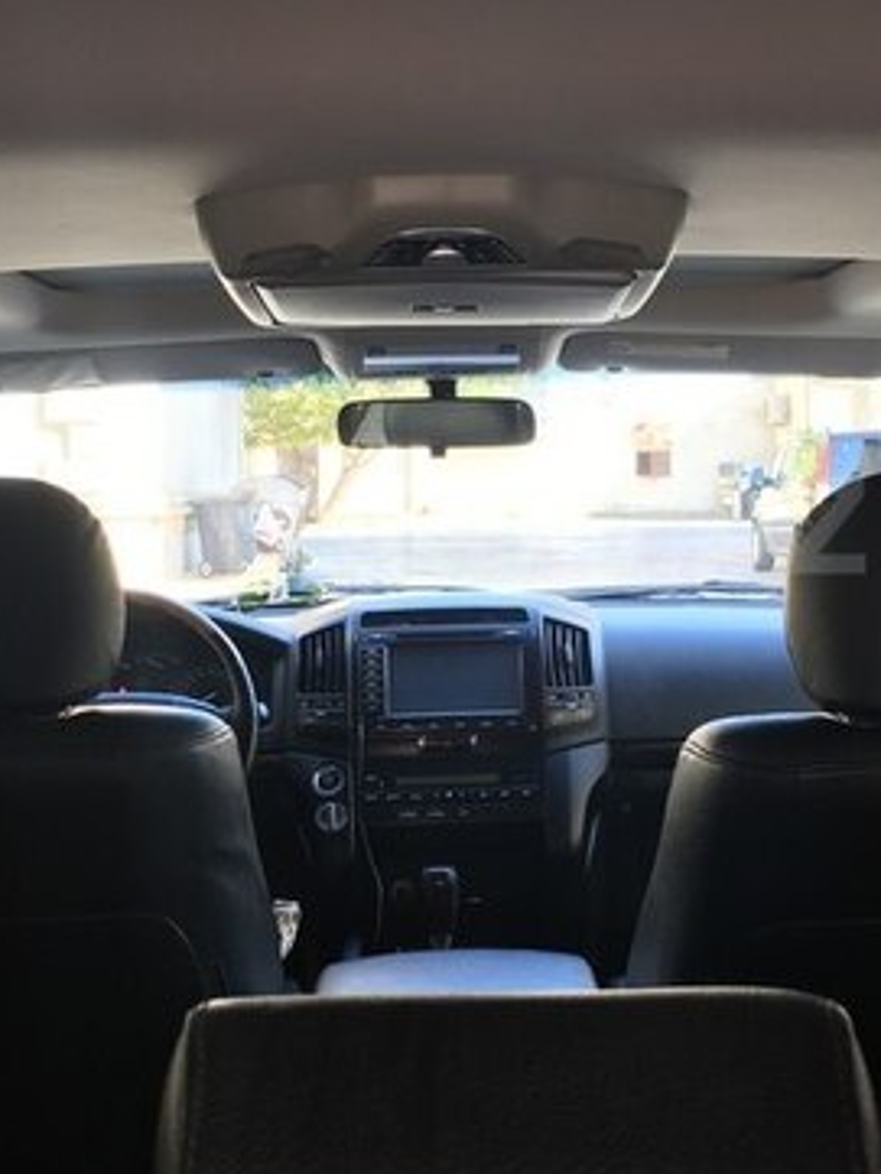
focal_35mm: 53
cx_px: 533
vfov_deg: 36.1
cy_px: 525
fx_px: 1797
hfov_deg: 27.5
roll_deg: -1.8
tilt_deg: -3.6
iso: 32
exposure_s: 1/50
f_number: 2.2
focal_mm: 4.15
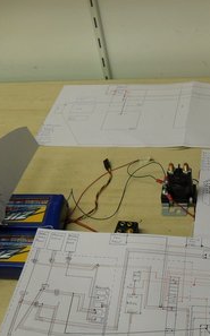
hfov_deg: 24.4
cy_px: 167
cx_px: 218
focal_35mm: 50
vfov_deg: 40.3
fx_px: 459
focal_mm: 6.2
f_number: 2.8
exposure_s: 1/60
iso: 100
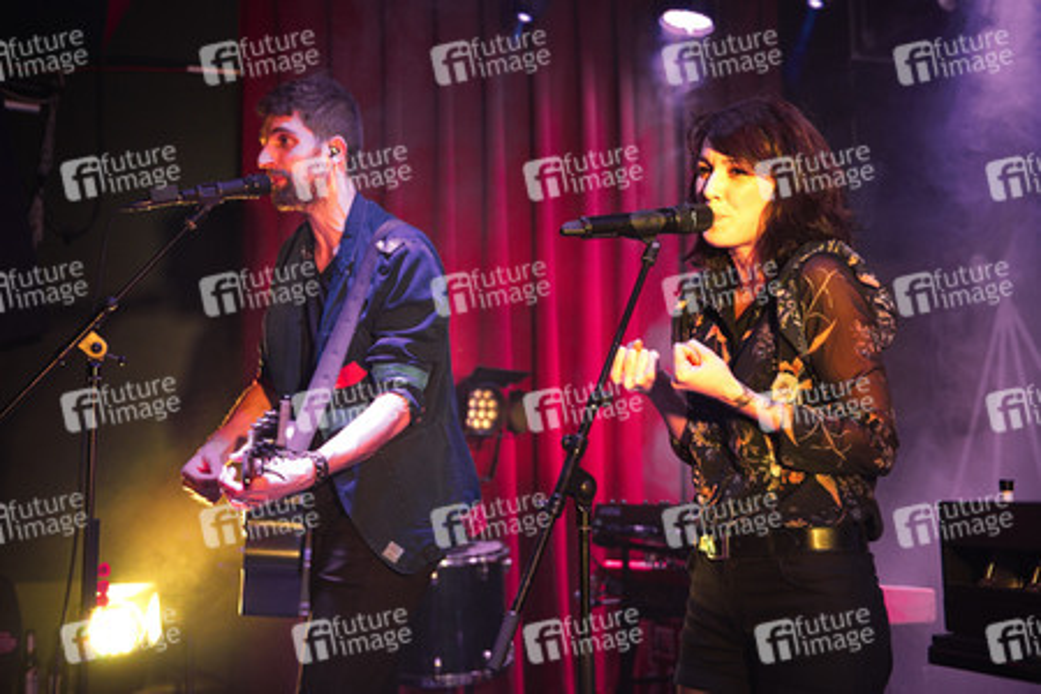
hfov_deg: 48.5
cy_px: 347
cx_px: 520
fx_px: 1157
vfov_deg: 33.4
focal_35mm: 40
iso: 3200
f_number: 2.8
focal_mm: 40
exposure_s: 1/125
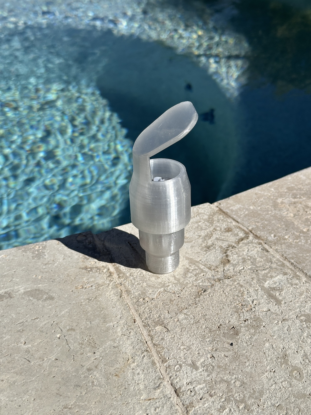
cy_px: 208
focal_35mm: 48
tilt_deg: -33.8
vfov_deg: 39.7
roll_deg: +0.7
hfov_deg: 30.3
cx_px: 156
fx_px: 575
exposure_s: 1/9804
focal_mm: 6.86
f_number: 1.78
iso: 64
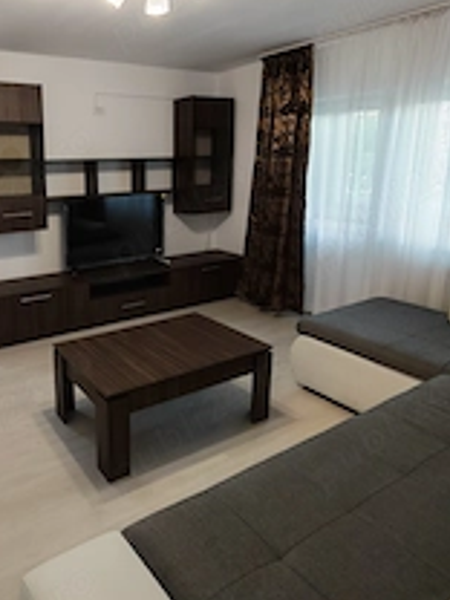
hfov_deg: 52.0
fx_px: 433
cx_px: 101
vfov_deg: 68.8
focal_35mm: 25
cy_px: 245
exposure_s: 1/50
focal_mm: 1.82
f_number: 2
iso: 160
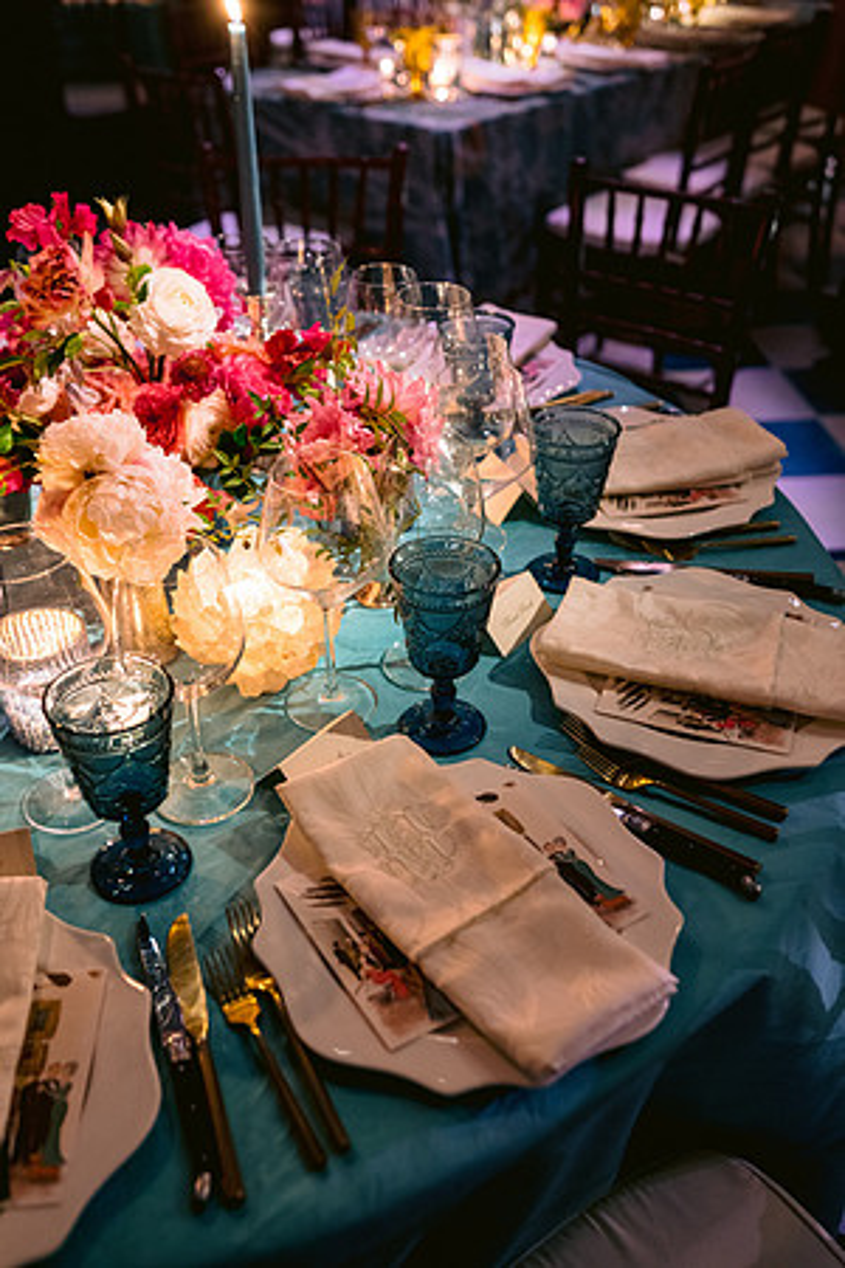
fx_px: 1232
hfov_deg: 37.9
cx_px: 422
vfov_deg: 54.4
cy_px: 634
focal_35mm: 35
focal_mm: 35
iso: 1600
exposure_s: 1/40
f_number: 2.8
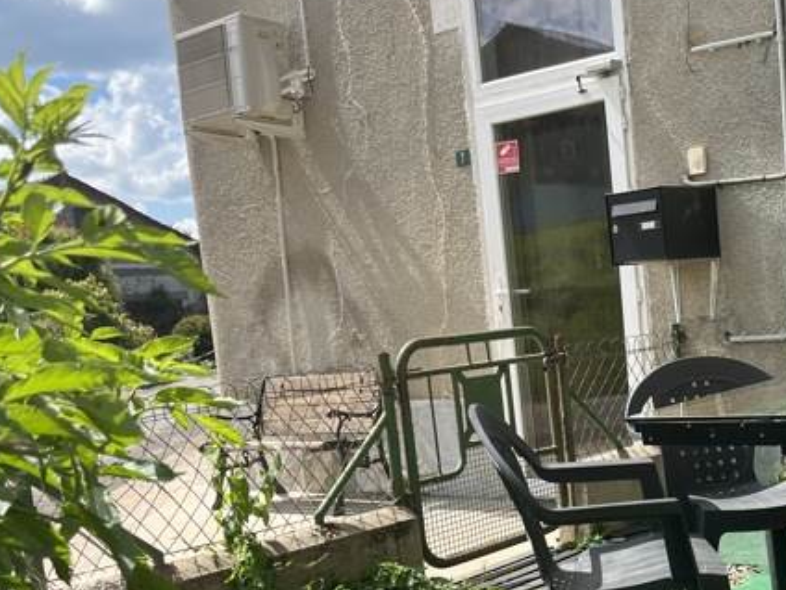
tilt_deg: -8.1
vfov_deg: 29.2
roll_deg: +4.8
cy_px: 440
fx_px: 1113
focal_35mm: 49
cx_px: 662
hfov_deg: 37.1
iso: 50
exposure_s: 1/2222
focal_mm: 5.1
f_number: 1.6
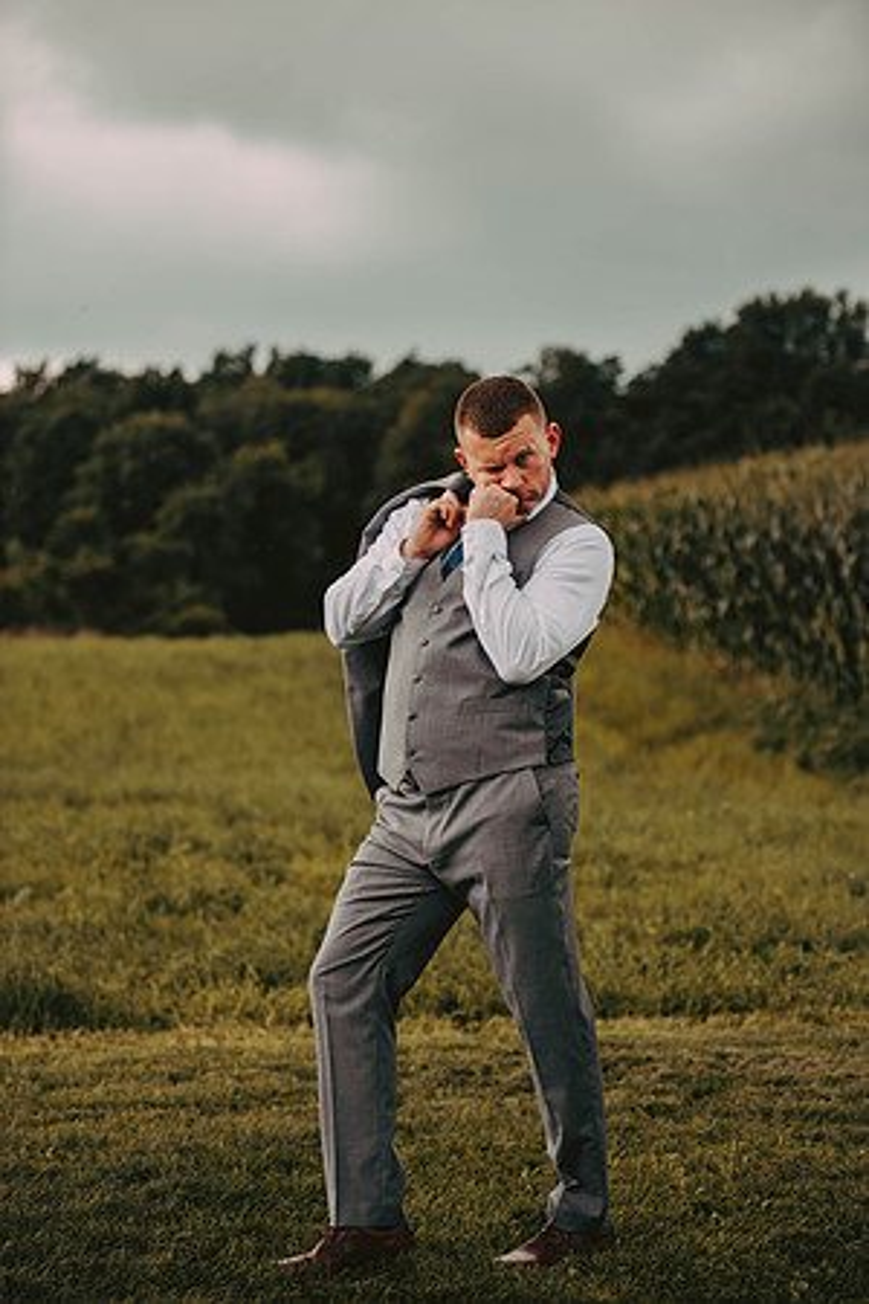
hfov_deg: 17.5
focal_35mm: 78
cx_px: 434
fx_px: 2824
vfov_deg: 26.0
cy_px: 652
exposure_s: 1/500
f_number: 2.8
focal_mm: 78
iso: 200
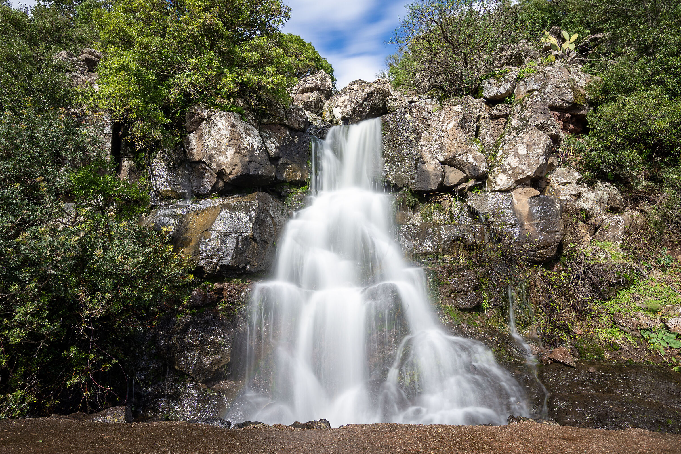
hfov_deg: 95.0
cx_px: 340
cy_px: 227
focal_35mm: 16
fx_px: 312
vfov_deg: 72.1
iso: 100
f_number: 9
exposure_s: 8
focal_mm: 11
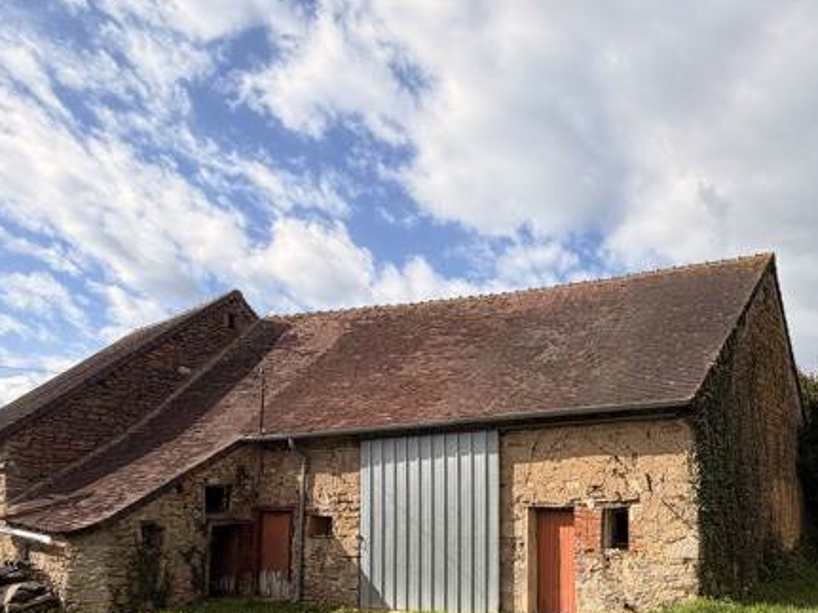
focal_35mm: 26
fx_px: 614
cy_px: 495
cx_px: 600
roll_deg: +0.6
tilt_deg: +3.3
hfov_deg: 63.9
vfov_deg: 49.7
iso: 20
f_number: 2.2
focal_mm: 2.22
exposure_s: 1/914
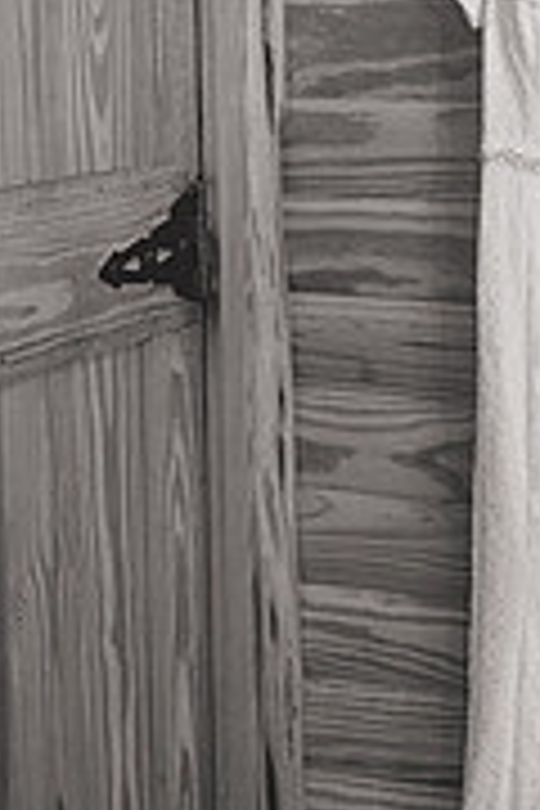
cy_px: 243
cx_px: 668
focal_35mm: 95
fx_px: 2137
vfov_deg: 21.3
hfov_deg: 13.9
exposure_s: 1/160
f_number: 3.2
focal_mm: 38
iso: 1600
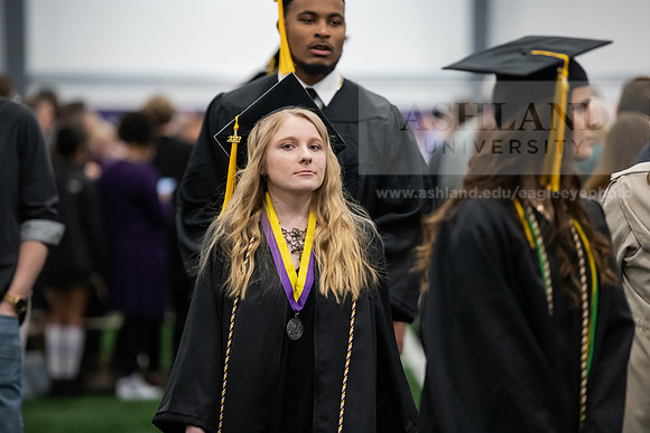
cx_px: 325
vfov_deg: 7.6
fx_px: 3251
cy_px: 216
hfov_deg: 11.4
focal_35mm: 180
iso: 3200
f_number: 3.2
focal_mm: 180
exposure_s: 1/200
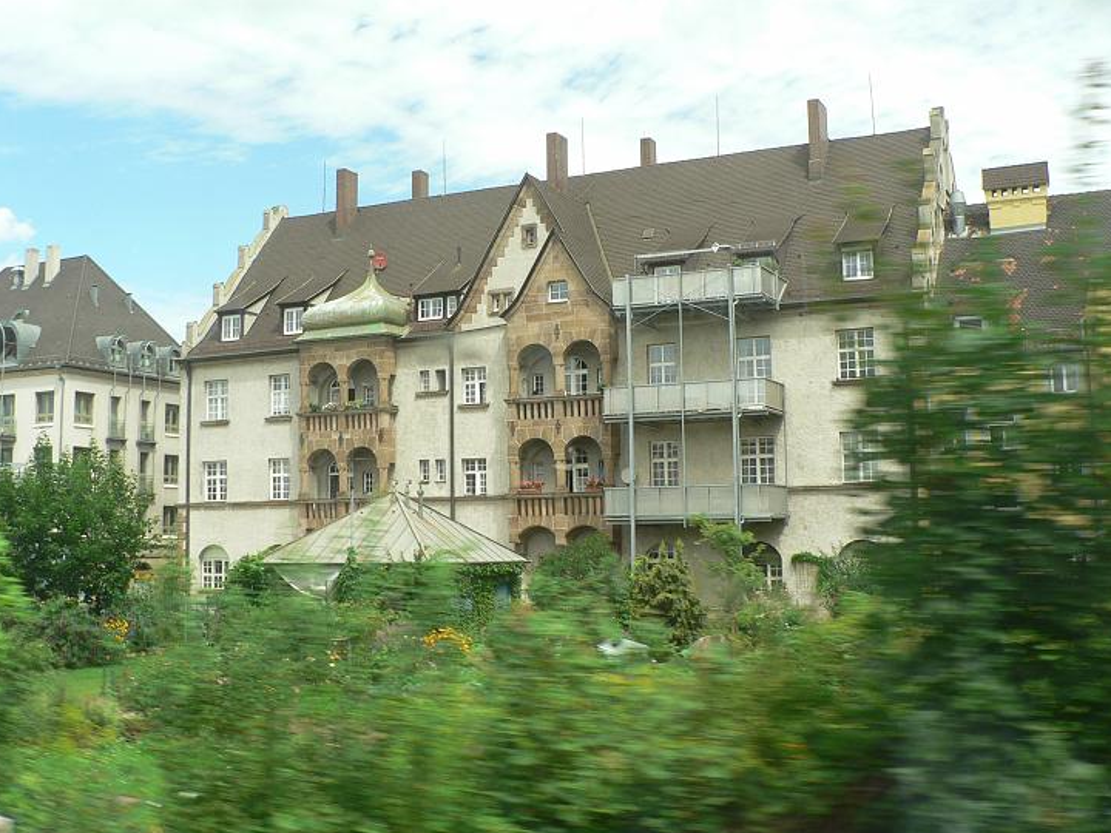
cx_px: 511
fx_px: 1284
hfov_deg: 46.8
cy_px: 383
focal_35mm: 40
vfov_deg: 35.9
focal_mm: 6
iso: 80
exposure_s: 1/125
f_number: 4
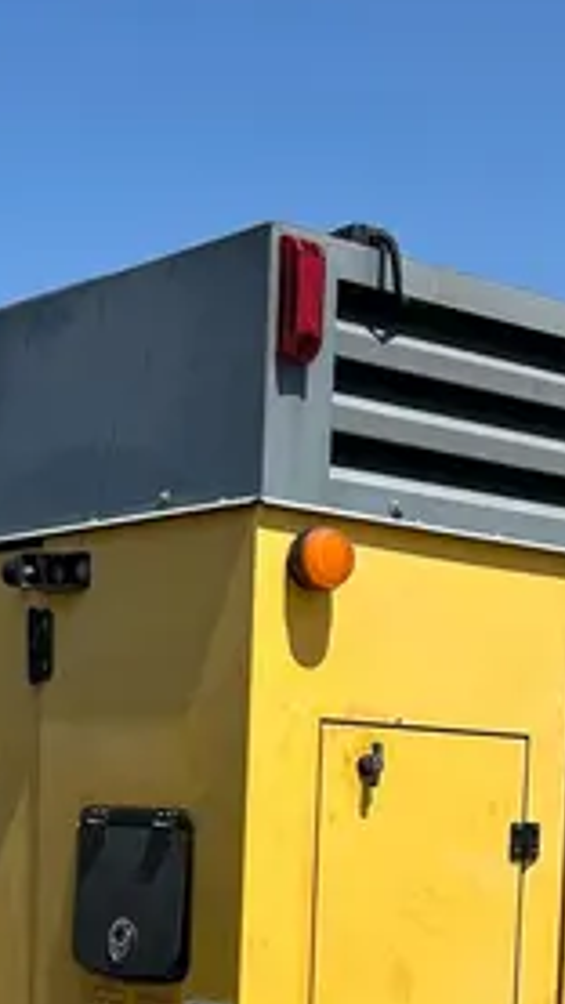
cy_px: 955
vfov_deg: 27.0
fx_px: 1996
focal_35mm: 75
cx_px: 264
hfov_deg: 16.1
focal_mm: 5.7
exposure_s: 1/4831
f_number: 1.5
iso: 50
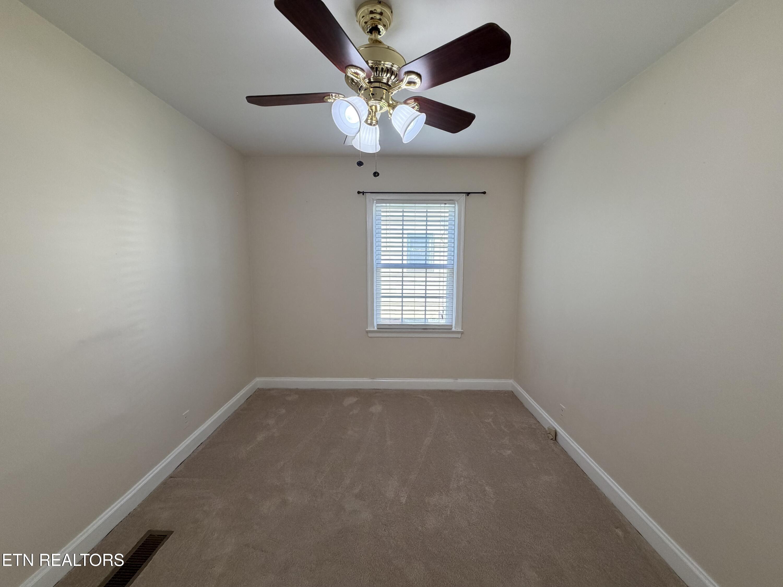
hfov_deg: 102.1
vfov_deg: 85.7
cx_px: 392
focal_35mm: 14
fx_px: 317
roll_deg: +0.6
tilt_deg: -7.5
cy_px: 294
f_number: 2.2
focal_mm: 2.22
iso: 200
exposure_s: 1/120
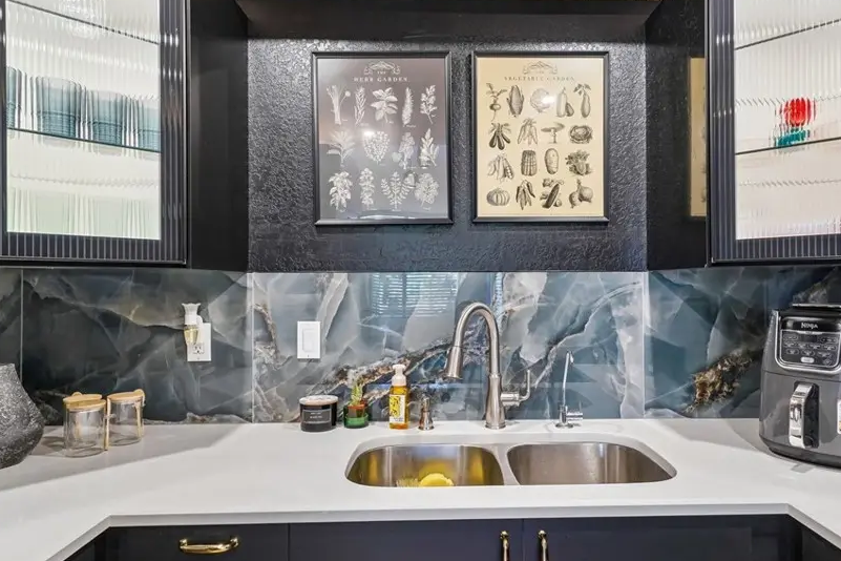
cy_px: 300
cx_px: 465
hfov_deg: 75.9
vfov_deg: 55.1
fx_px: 537
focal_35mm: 23
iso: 400
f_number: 8
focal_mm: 18
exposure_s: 1/3.33
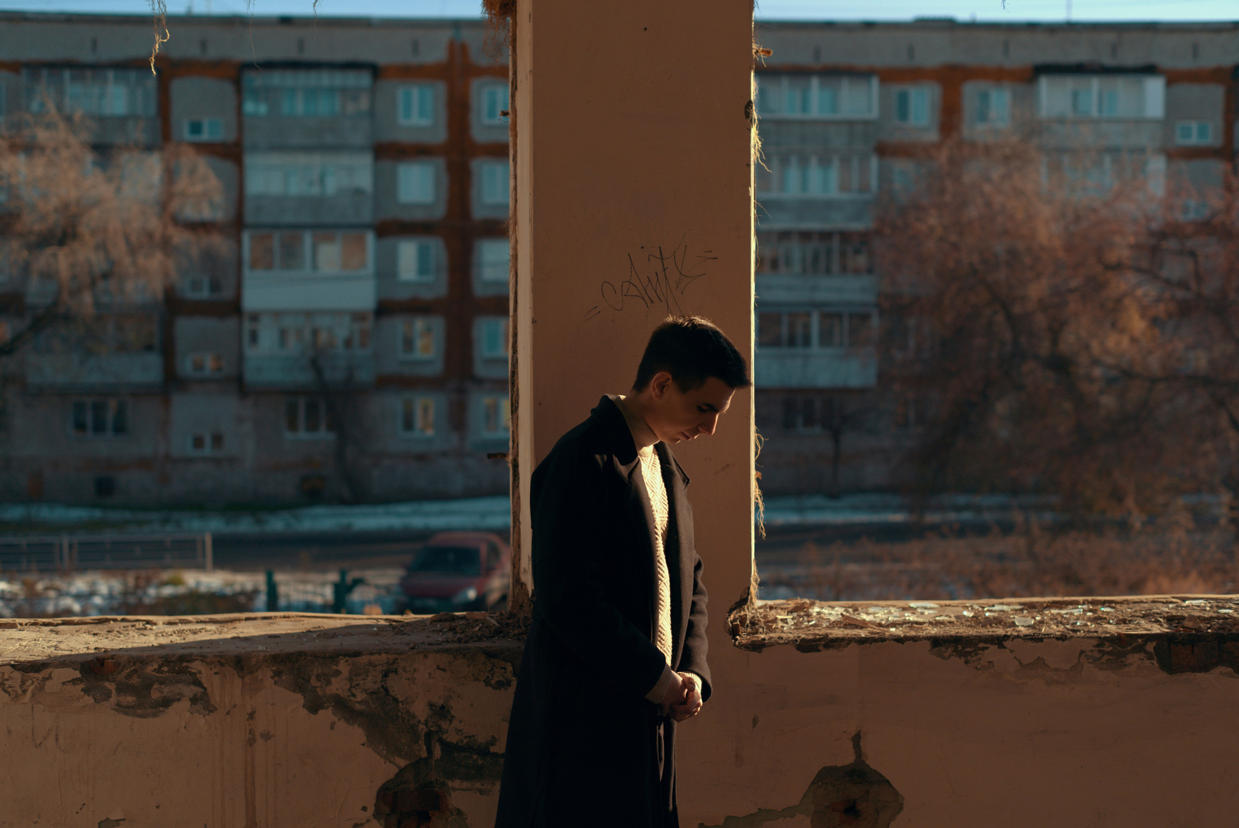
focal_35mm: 50
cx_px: 620
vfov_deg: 27.0
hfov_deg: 39.6
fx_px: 1722
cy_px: 414
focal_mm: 50
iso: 100
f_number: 2.8
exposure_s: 1/2500
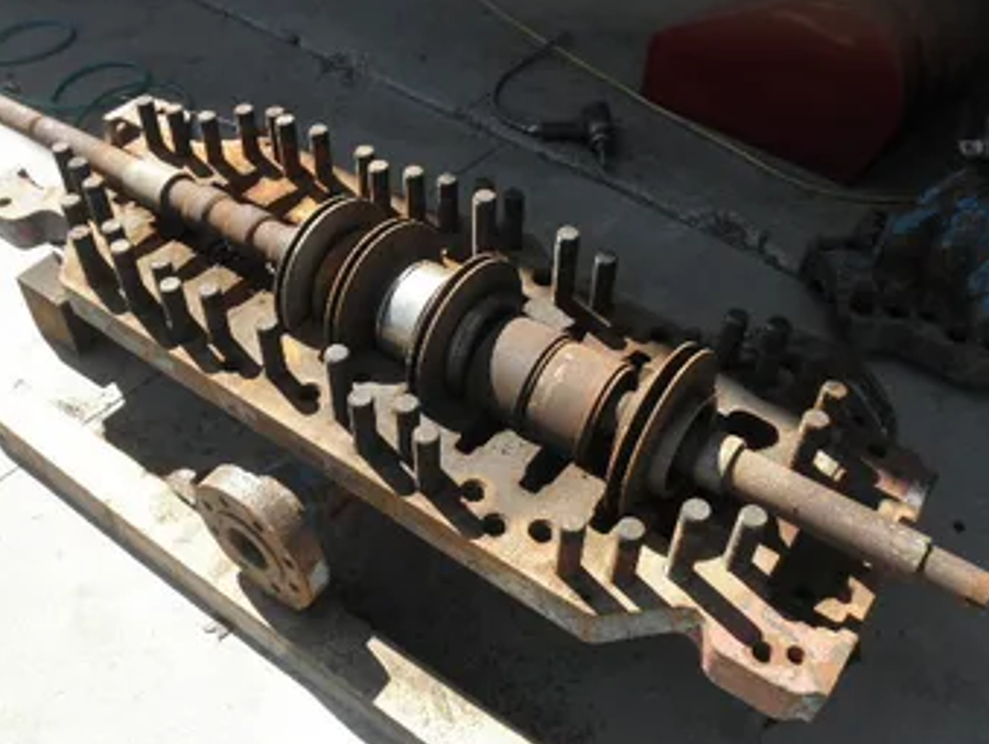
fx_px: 944
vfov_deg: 43.0
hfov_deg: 55.3
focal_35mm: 33
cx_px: 464
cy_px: 379
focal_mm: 5
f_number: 3
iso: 64
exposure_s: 1/400
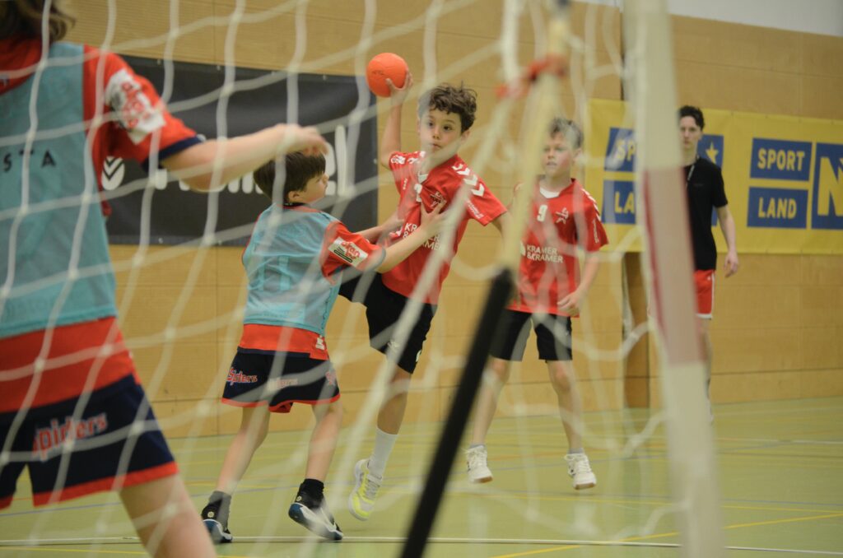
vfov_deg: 10.7
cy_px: 279
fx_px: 2979
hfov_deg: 16.1
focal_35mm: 128
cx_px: 422
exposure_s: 1/500
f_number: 4.2
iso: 1600
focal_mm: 85
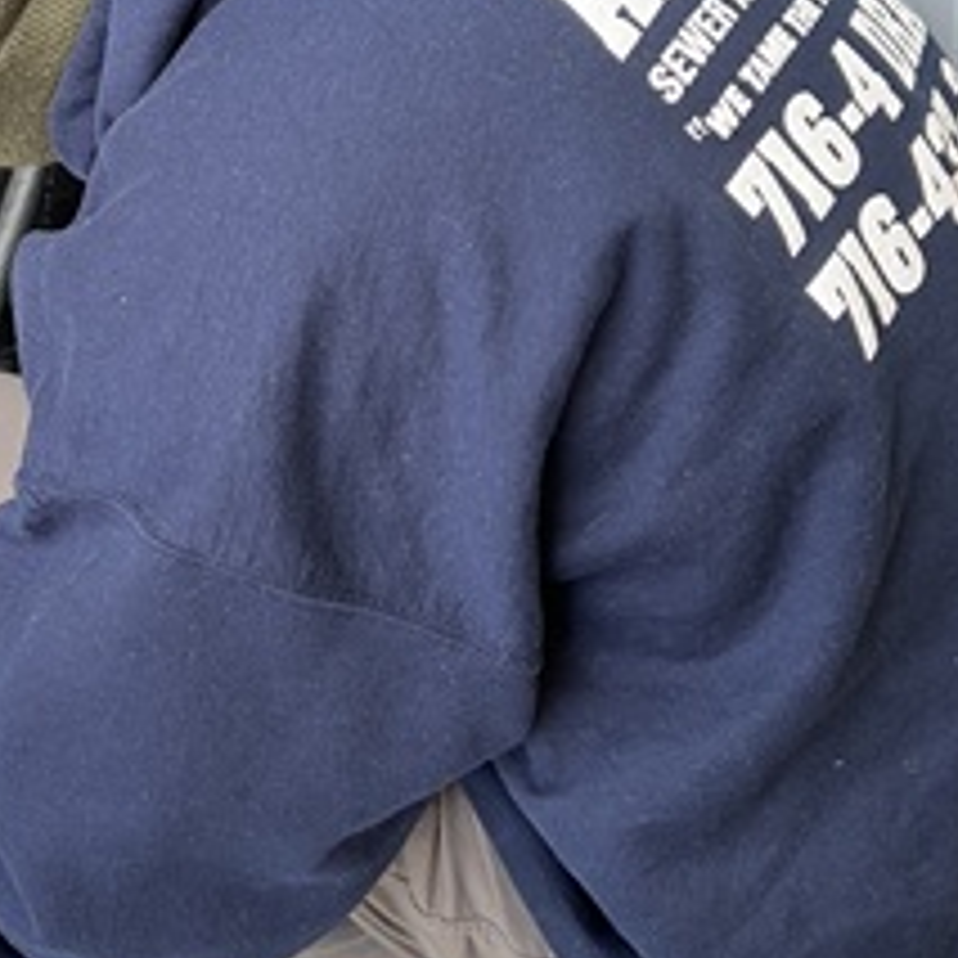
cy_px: 270
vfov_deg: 31.2
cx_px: 313
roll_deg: -3.8
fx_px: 1691
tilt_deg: -43.9
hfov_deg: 31.4
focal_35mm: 54
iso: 80
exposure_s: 1/60
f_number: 1.5
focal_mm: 5.7
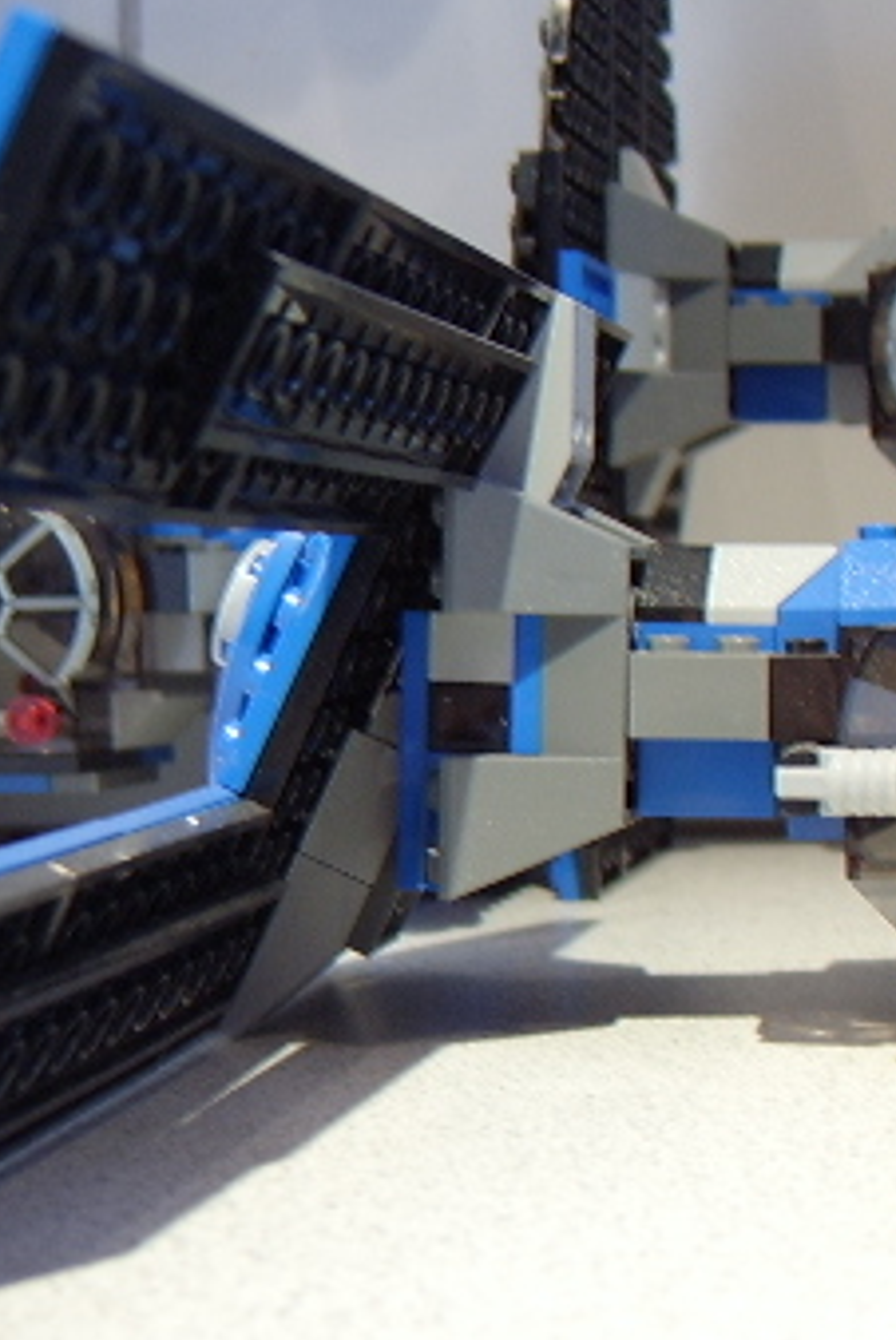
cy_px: 722
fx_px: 2273
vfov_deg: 32.8
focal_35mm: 61
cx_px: 1078
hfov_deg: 20.8
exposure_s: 1/5
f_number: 2.7
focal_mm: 8.13
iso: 100
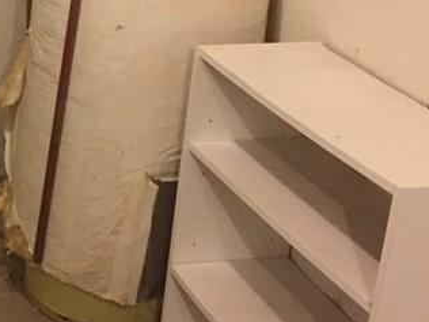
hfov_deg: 19.8
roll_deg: -3.8
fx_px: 1165
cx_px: -58
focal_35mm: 94
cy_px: 107
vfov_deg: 15.7
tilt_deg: -20.8
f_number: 2.2
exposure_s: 1/17
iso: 250
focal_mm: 4.15
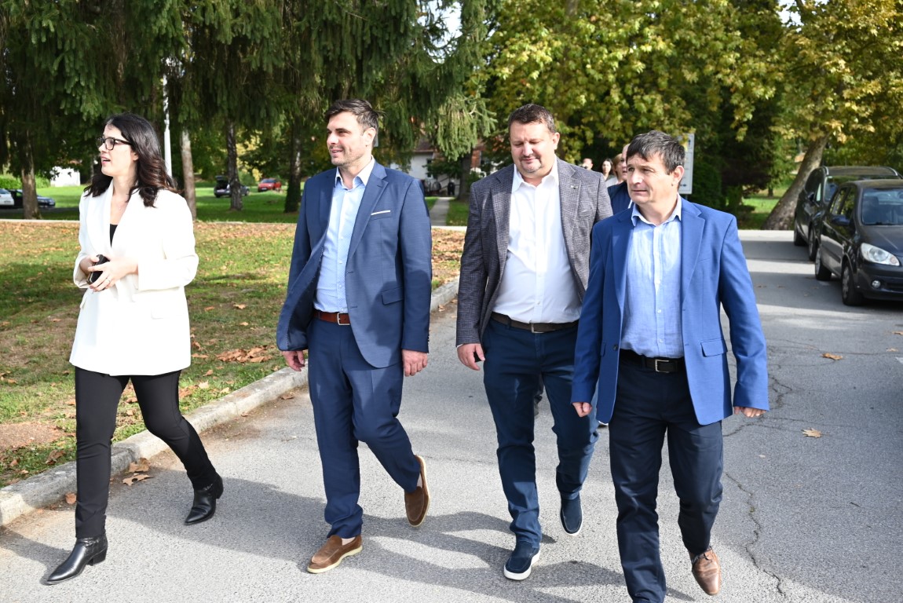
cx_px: 452
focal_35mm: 35
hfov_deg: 54.4
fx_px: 878
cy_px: 302
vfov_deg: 37.9
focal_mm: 35
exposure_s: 1/640
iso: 320
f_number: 4.5
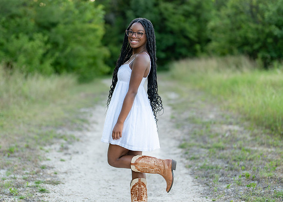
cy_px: 109
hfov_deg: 25.4
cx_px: 125
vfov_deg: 18.3
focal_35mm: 78
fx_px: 628
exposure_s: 1/800
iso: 100
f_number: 1.2
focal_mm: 50
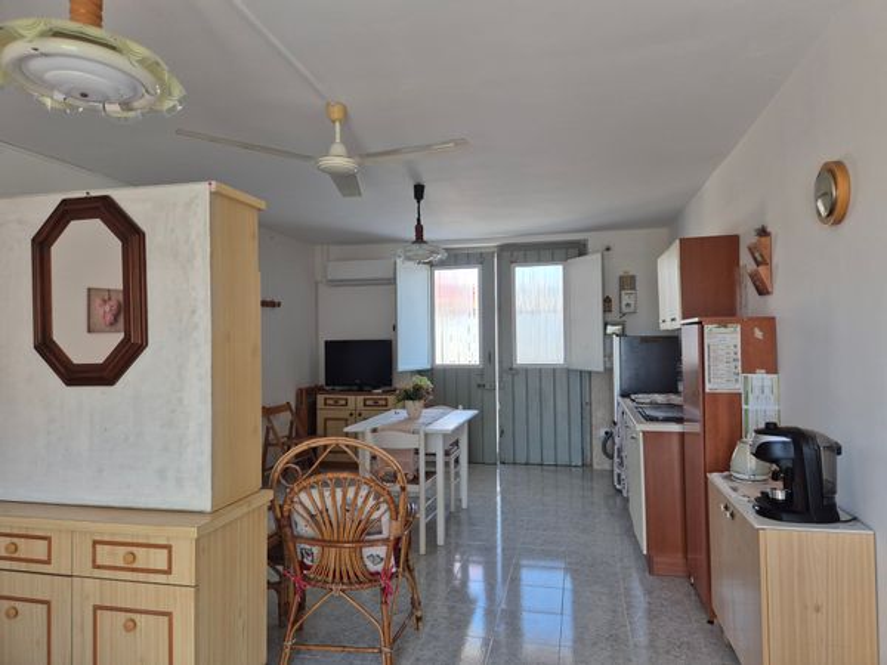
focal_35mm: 23
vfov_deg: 58.9
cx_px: 444
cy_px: 332
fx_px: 589
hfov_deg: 73.9
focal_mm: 5.4
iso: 125
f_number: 1.8
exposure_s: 1/180
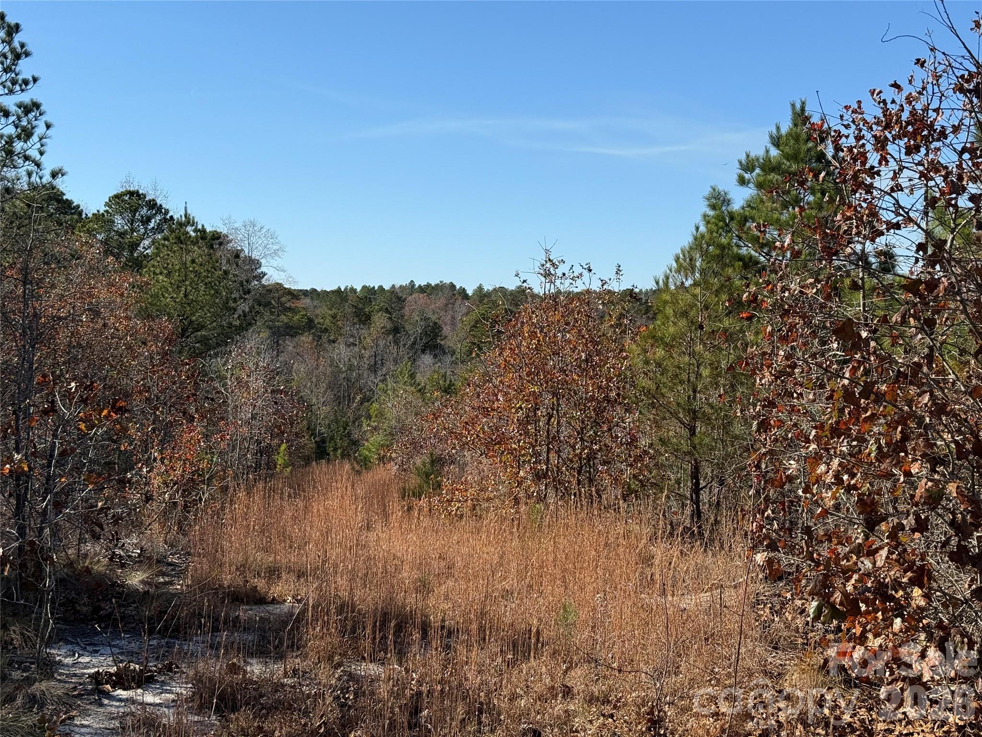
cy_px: 368
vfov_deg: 30.3
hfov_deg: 39.7
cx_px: 491
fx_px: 1362
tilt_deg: -0.4
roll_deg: -1.7
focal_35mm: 48
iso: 64
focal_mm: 6.76
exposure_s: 1/4587
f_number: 1.78
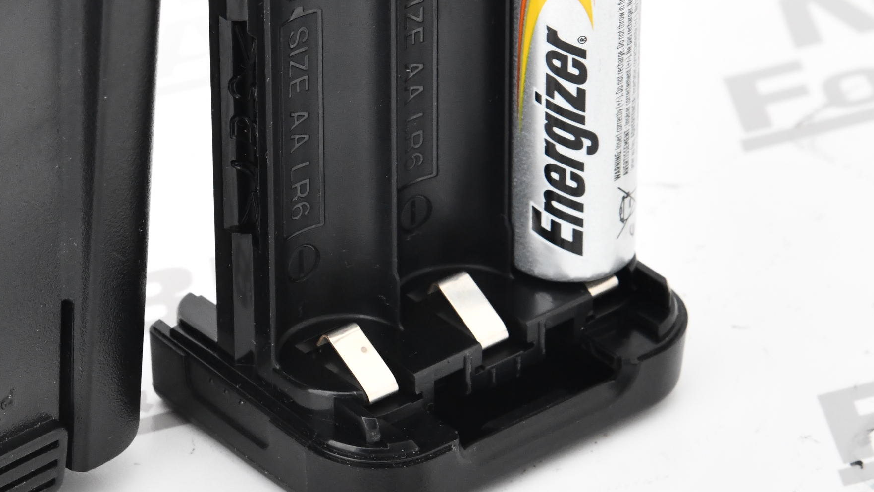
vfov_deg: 4.1
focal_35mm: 294
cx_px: 60
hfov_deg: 7.3
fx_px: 6814
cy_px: 133
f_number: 14
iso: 2500
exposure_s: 1/200
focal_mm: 120
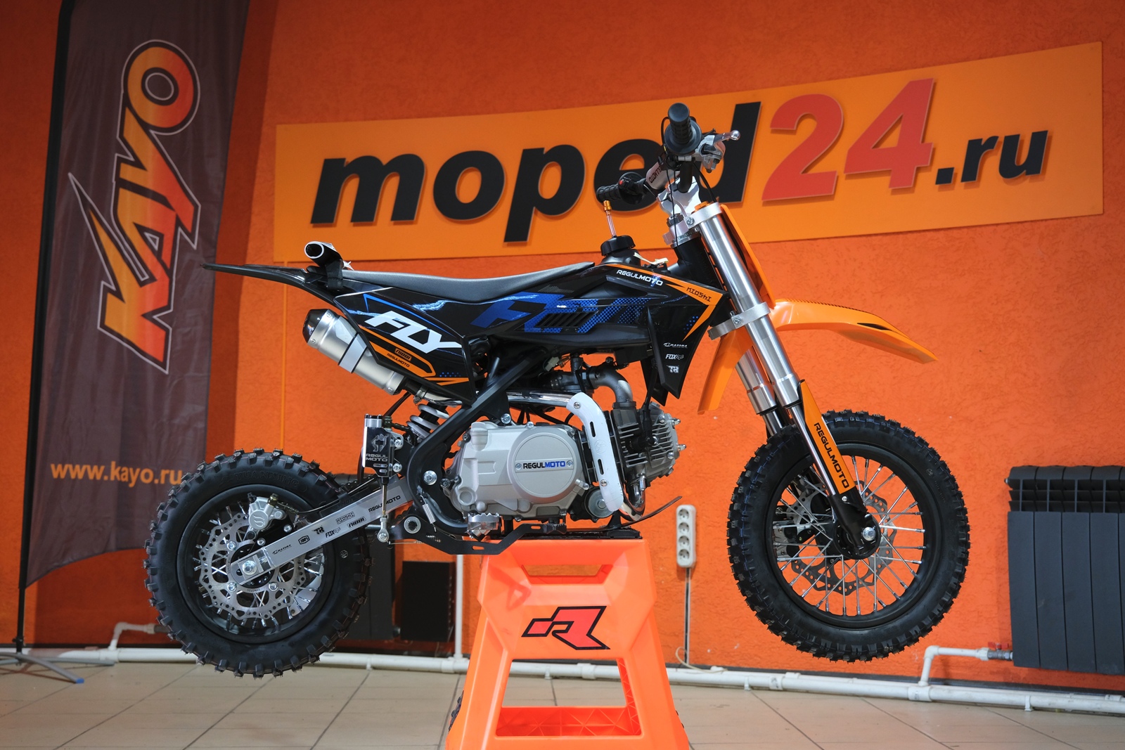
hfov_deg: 40.3
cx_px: 562
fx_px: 1531
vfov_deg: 27.5
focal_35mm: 49
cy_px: 375
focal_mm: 32.5
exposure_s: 1/100
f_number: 4
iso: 1250
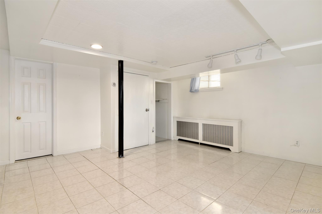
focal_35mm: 16
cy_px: 107
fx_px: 148
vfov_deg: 72.0
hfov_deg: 95.0
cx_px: 161
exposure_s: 1/25
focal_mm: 11
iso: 640
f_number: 8
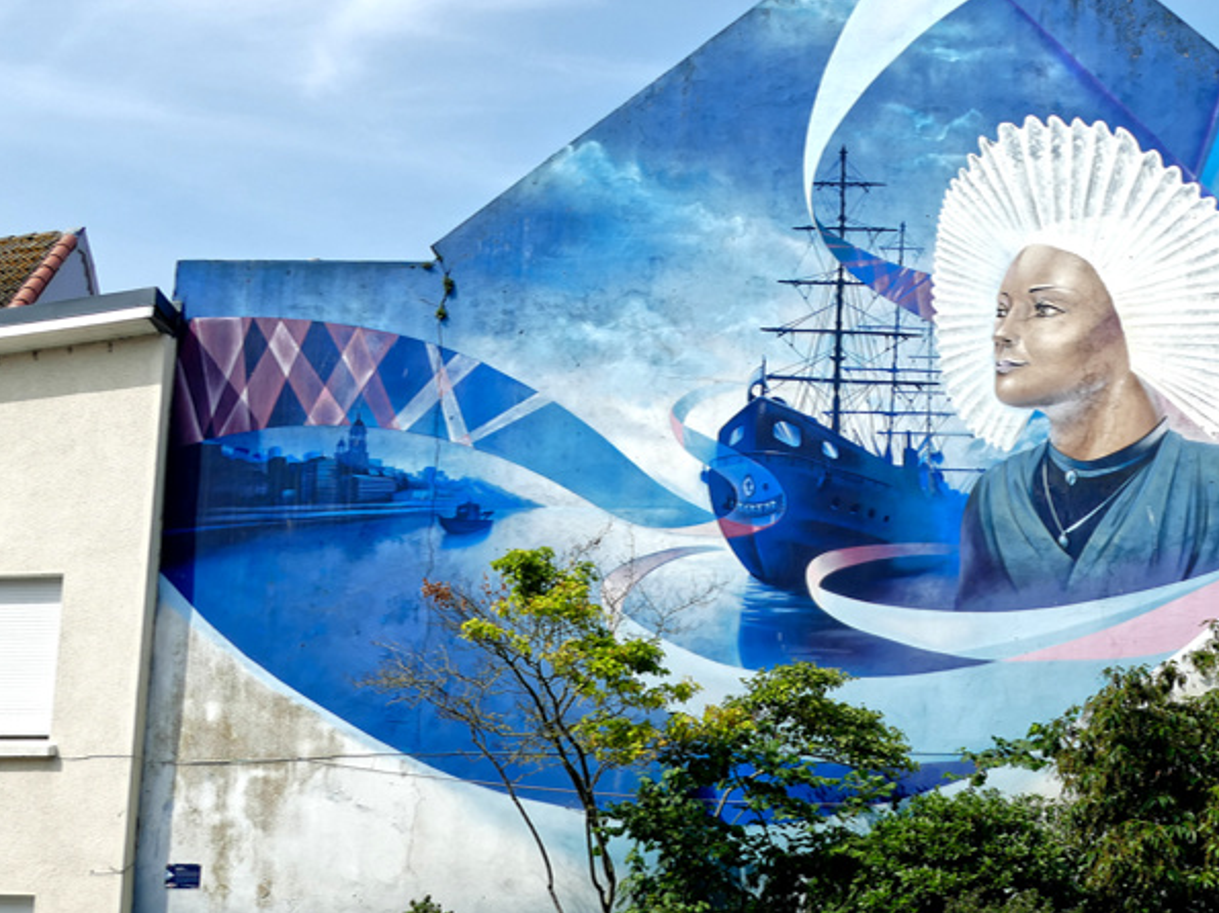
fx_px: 1866
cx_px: 942
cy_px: 527
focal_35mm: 53
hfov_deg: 35.2
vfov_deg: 27.5
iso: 125
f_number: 3.5
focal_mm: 11.6
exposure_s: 1/1600
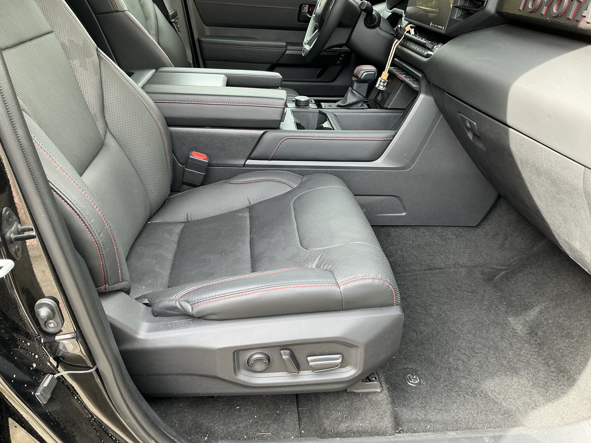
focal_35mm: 28
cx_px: 296
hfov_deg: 63.4
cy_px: 222
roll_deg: -9.7
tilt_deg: -28.8
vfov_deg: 49.7
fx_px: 478
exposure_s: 1/120
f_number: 1.8
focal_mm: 3
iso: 50
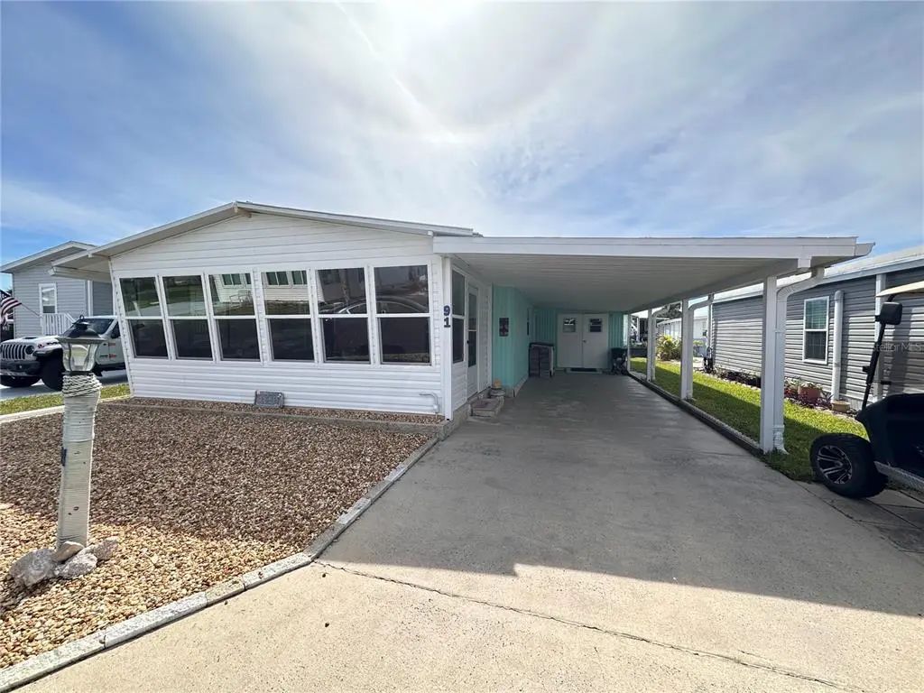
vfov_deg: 85.7
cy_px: 346
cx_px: 462
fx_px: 374
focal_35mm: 14
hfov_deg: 102.1
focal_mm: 2.22
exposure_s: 1/1114
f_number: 2.2
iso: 40
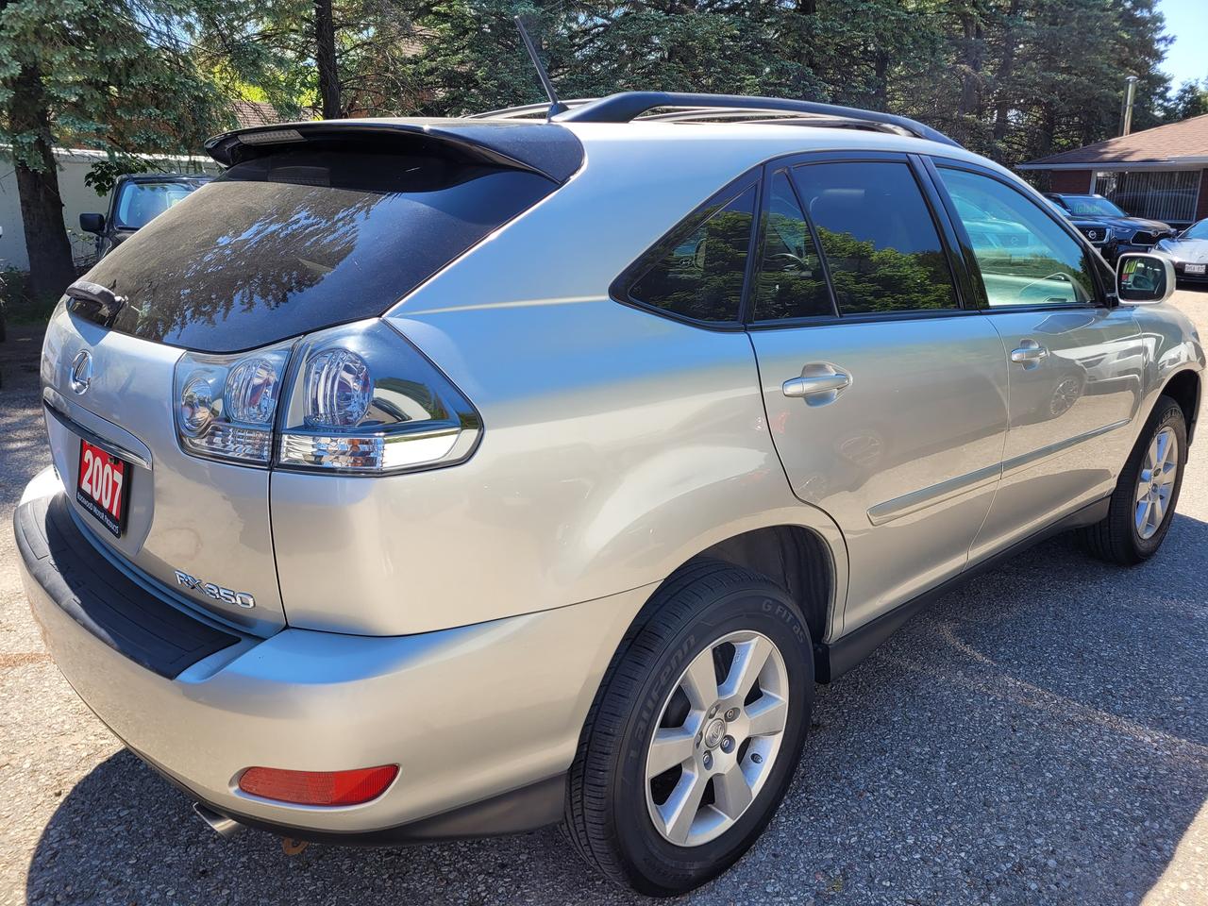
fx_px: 907
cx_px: 604
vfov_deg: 53.1
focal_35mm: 26
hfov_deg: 67.3
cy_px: 453
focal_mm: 5.4
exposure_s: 1/934
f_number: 1.8
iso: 40
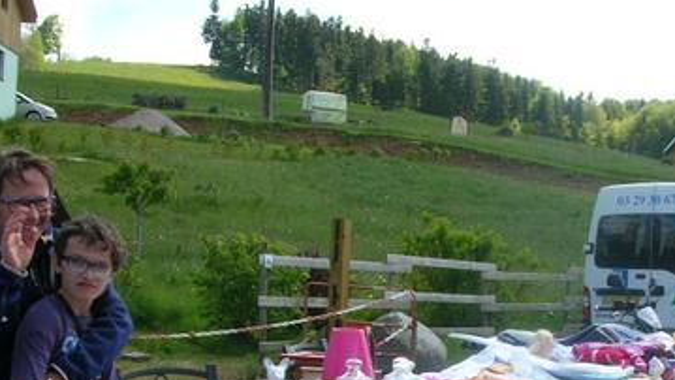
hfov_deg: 30.2
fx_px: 1217
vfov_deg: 17.3
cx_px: 553
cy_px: 376
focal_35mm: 68
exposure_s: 1/130
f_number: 5.6
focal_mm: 5.8
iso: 50
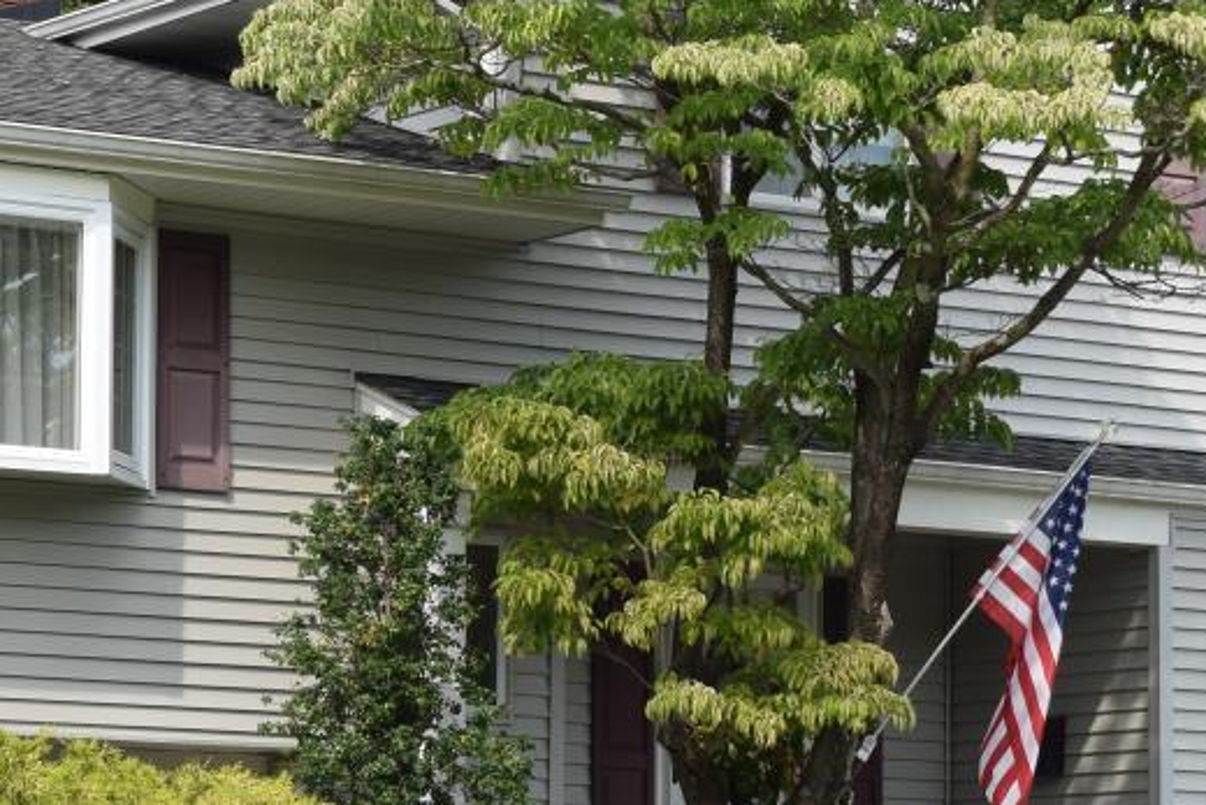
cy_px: 434
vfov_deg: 9.3
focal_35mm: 147
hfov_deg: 13.8
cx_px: 141
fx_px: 4926
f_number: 9
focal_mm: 34
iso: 200
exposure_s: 1/320
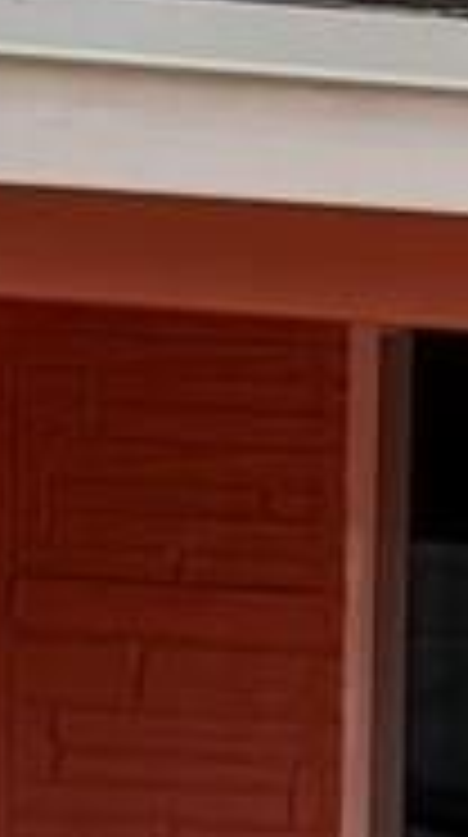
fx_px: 5408
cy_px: 1480
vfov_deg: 8.5
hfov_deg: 4.6
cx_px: 1800
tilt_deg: -5.9
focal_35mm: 244
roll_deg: -2.9
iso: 50
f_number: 1.6
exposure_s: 1/1953
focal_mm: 5.96
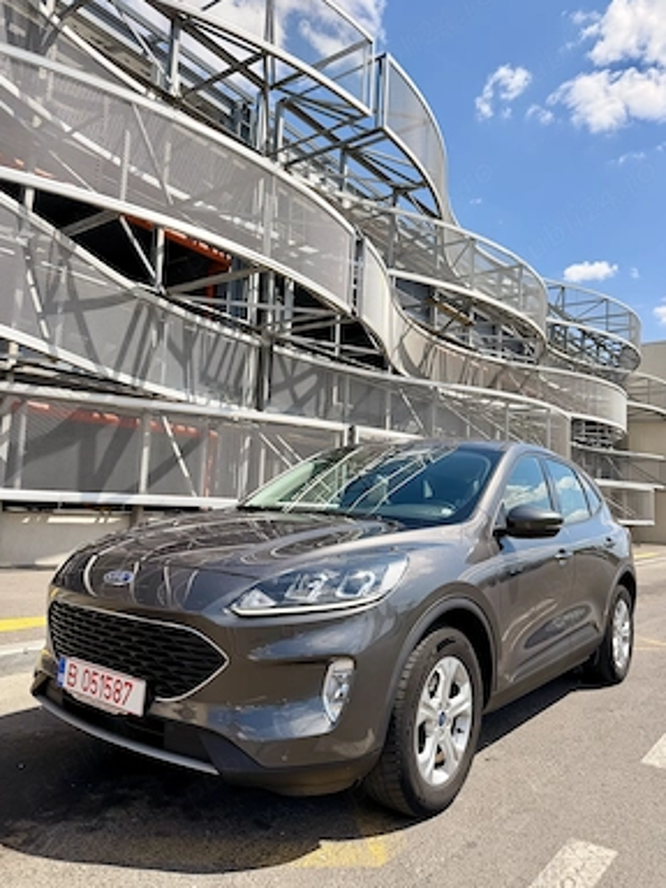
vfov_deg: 69.4
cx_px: 338
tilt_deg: +6.7
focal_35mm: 25
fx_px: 641
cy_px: 432
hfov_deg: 54.9
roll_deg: -2.4
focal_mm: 6.76
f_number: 1.78
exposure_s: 1/3759
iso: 80
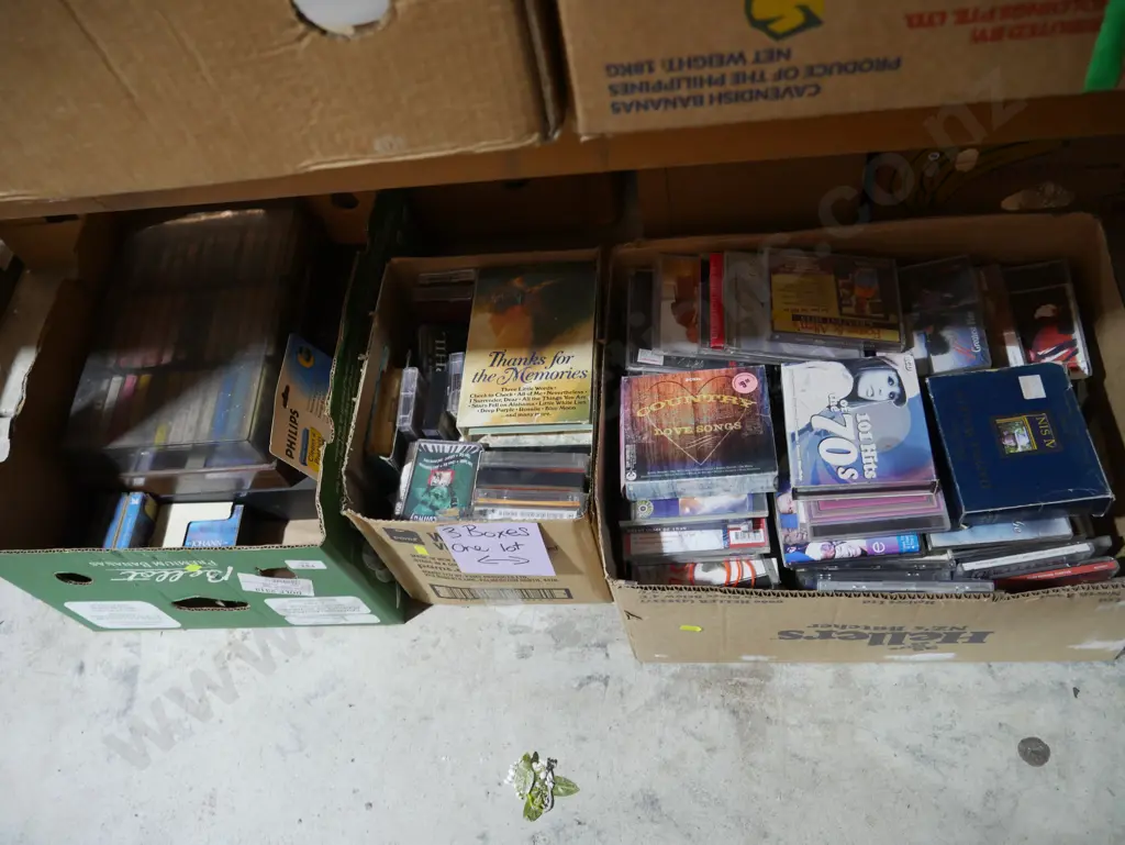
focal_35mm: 28
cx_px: 562
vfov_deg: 49.8
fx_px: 910
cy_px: 422
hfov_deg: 63.4
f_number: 4
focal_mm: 14
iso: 1000
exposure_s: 1/60
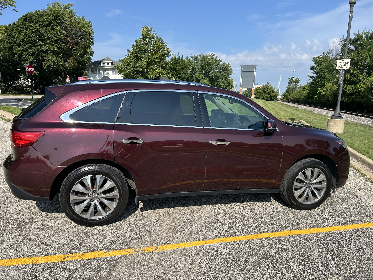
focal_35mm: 26
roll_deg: -1.7
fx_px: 280
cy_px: 140
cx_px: 186
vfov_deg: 53.1
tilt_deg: -8.2
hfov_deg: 67.3
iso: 50
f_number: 1.5
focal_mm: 5.7
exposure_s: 1/3165
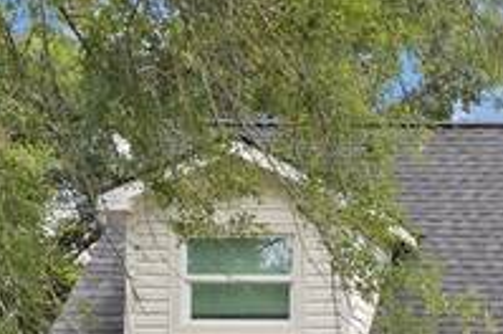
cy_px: 340
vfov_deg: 11.3
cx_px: 907
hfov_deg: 15.0
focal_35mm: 119
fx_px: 1663
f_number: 14
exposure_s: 1/80
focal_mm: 18.5
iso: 800
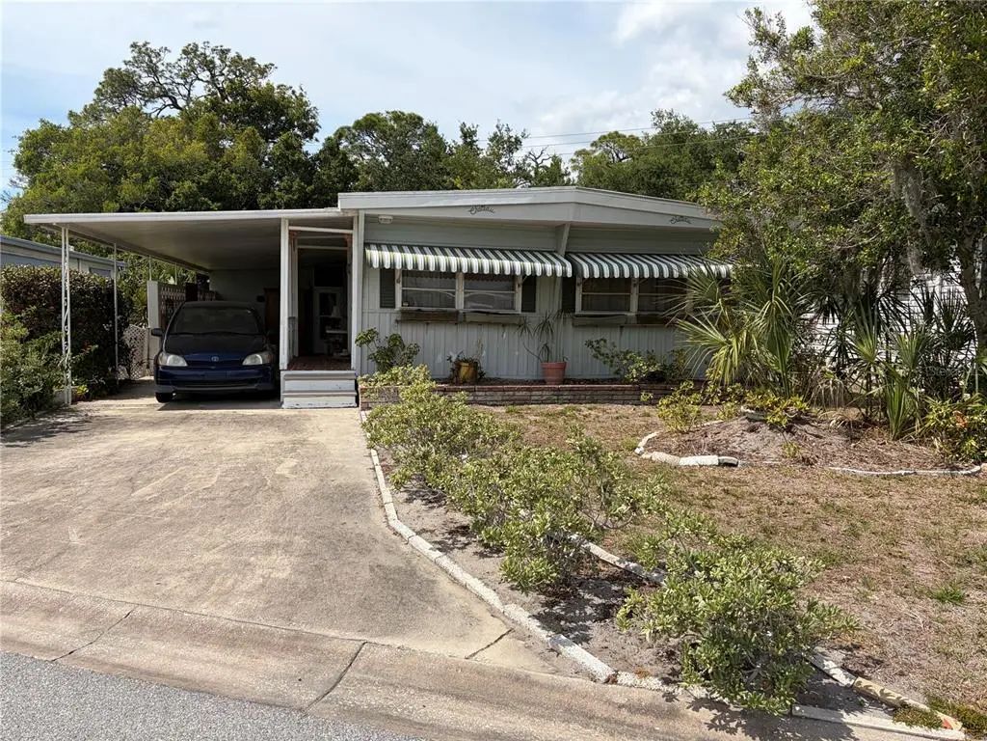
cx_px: 494
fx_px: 741
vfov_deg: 53.1
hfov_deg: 67.3
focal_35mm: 26
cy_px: 370
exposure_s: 1/4608
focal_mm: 5.96
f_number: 1.6
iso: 50
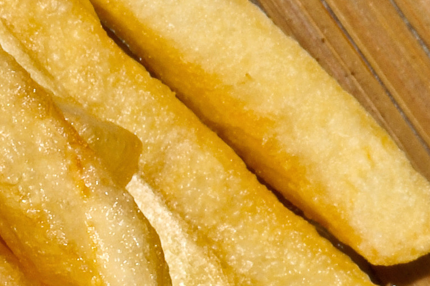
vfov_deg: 3.0
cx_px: -765
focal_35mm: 461
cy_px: 387
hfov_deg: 4.3
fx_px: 5497
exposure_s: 1/250
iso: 100
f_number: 22
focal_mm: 55
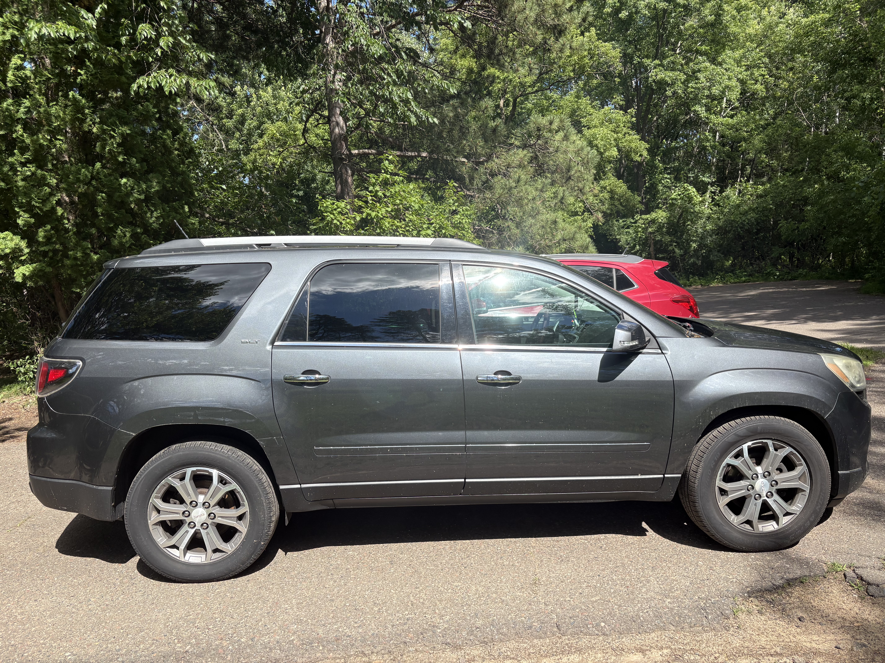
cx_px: 442
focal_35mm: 26
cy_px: 332
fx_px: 665
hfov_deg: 67.3
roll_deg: +8.1
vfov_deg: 53.1
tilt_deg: -6.9
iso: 50
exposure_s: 1/2012
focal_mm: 5.96
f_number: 1.6
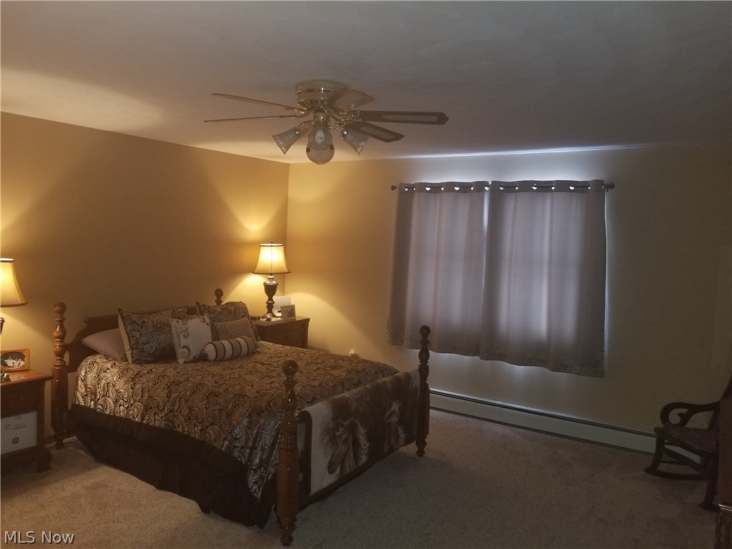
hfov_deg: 67.3
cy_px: 274
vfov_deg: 53.1
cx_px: 366
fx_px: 550
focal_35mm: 26
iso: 125
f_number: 1.7
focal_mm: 4.25
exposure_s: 1/17
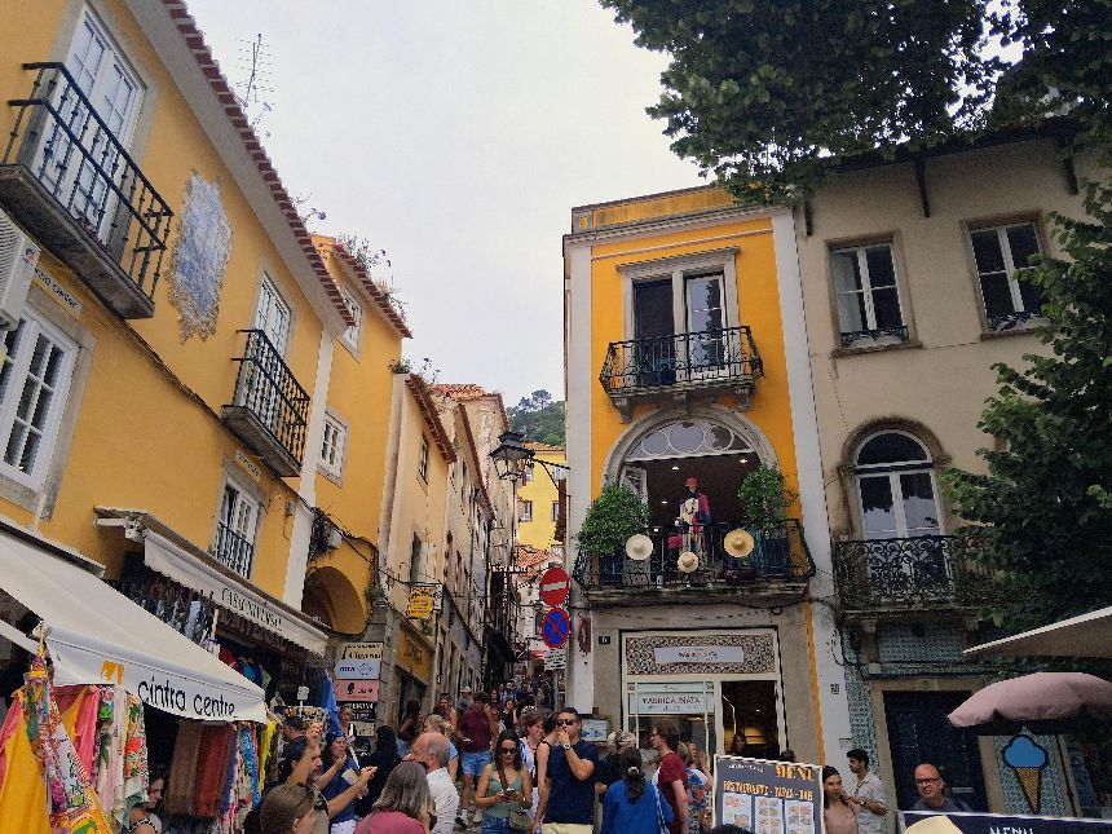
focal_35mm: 27
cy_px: 417
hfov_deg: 65.3
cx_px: 556
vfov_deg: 51.4
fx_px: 867
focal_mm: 4
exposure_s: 1/590
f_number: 1.8
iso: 20
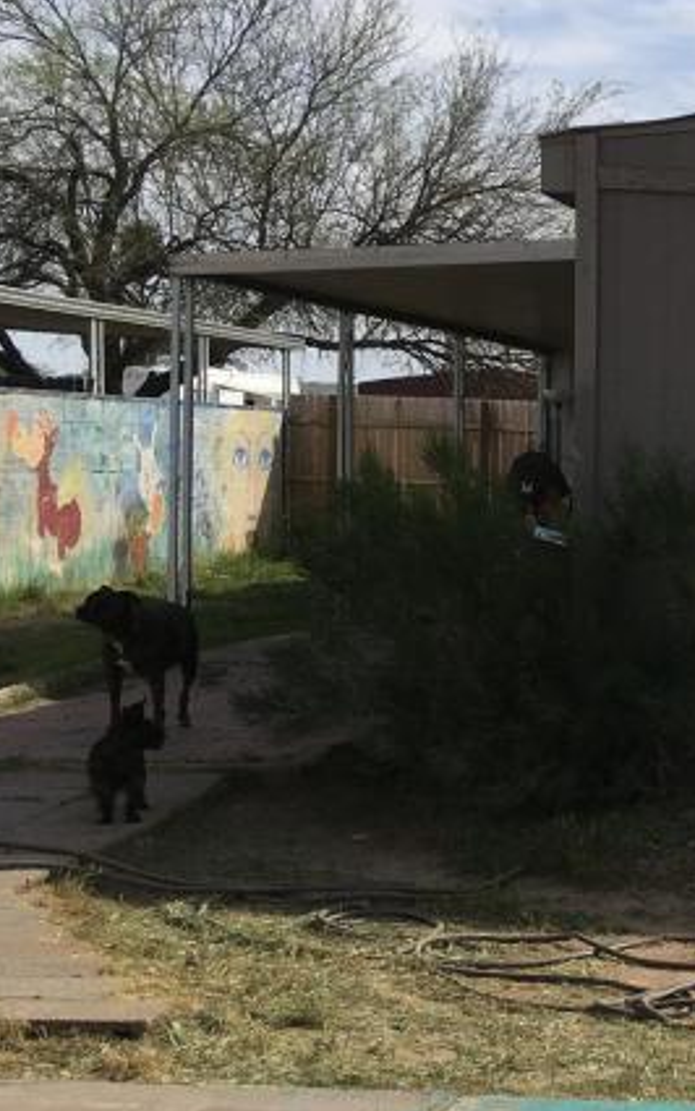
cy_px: 620
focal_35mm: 74
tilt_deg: -3.1
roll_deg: -1.1
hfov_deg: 15.1
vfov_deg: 27.8
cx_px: 1272
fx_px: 2240
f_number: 2.2
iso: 25
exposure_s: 1/2747
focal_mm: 4.15
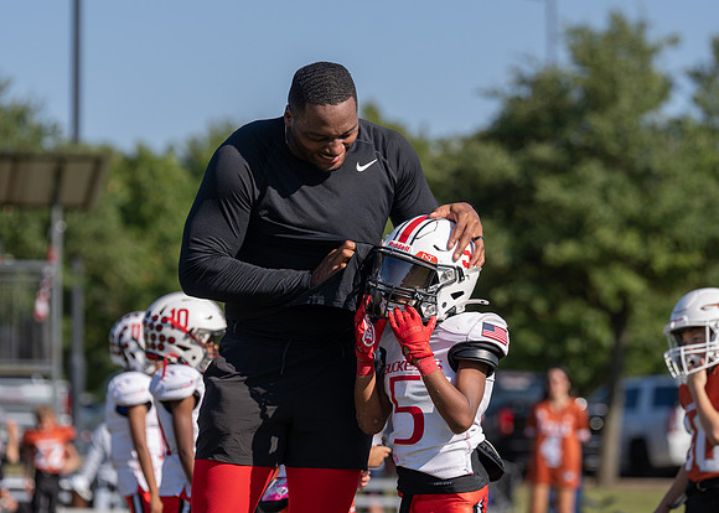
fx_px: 4267
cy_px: 226
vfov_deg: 6.9
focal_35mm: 209
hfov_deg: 9.6
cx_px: 371
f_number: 4.5
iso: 100
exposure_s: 1/800
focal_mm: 176
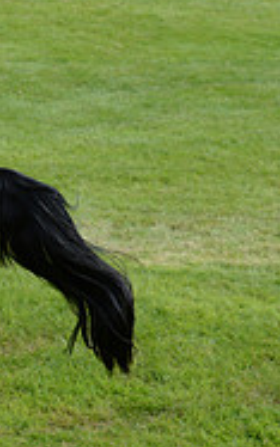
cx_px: -345
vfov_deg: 5.1
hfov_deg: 3.2
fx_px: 5014
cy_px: 120
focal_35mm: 411
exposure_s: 1/1000
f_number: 8
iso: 800
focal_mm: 130
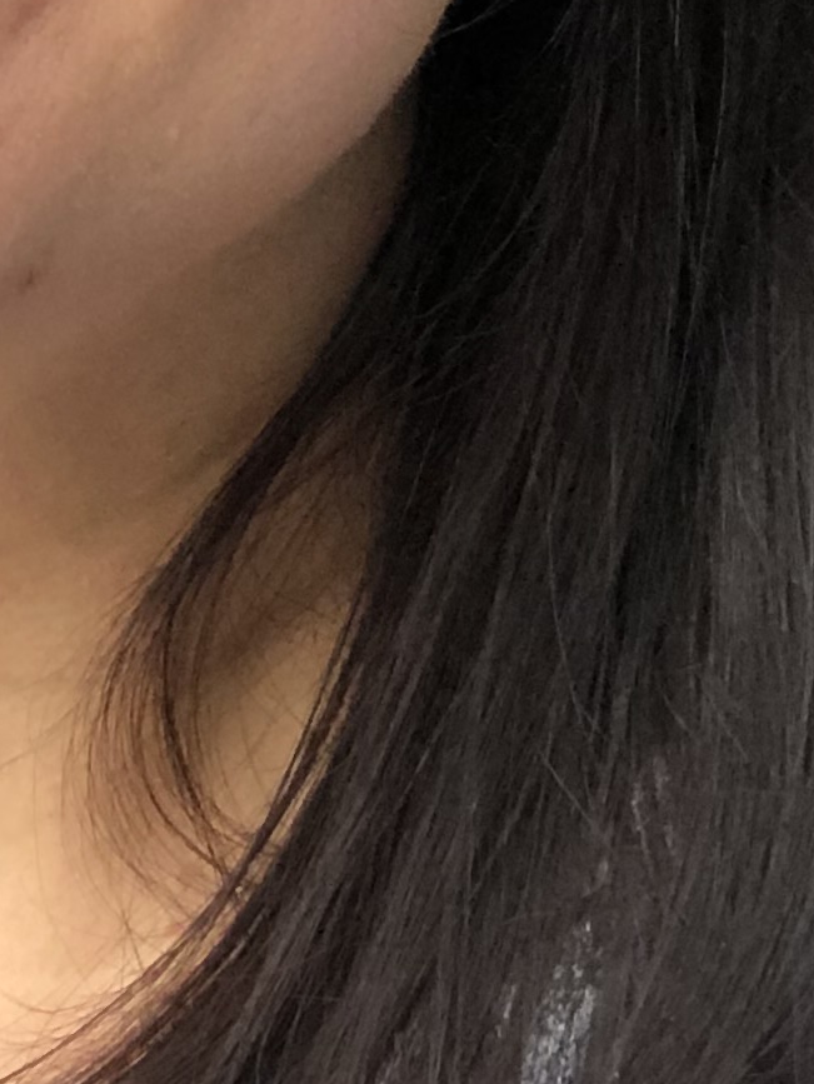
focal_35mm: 114
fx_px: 3572
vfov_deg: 16.3
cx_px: -338
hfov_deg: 12.5
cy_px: -346
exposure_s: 1/120
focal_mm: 2.87
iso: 100
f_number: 2.2
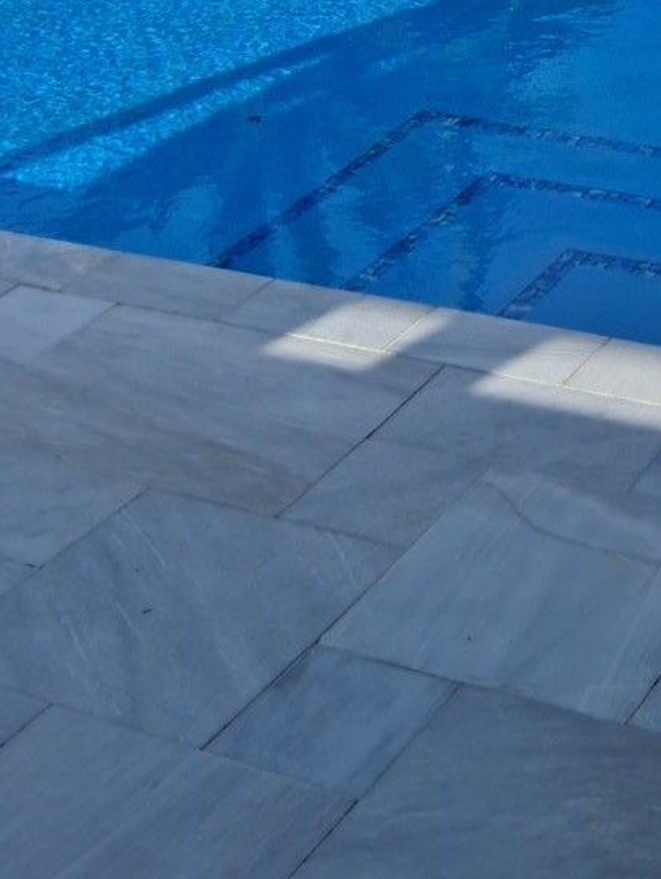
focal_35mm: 76
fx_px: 1933
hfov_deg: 18.5
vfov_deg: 22.2
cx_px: 770
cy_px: -350
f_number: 1.8
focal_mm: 3.98
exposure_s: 1/1250
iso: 25
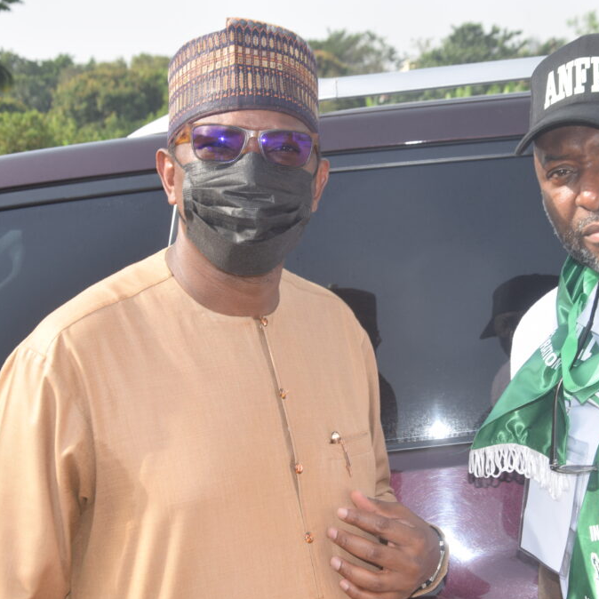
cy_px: 301
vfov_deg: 27.7
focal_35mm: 62
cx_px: 410
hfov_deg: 27.5
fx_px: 1214
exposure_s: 1/125
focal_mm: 32
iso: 100
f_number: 7.1
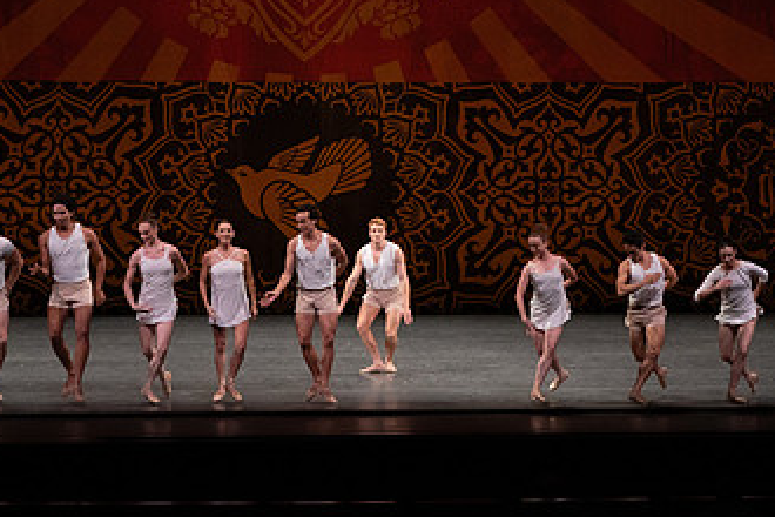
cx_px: 439
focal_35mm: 176
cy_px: 86
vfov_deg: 7.8
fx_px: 3789
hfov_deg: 11.7
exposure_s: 1/400
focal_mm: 100
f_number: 10
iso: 5000
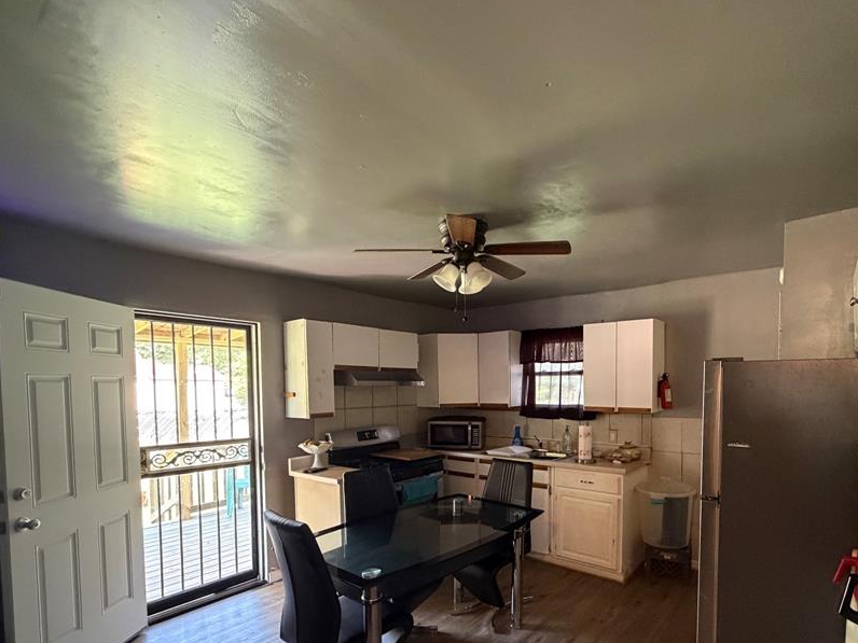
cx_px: 507
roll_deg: +0.7
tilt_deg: -2.7
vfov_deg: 70.3
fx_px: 446
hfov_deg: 86.9
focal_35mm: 18
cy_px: 406
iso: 640
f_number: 2.2
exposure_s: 1/60
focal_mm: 2.22
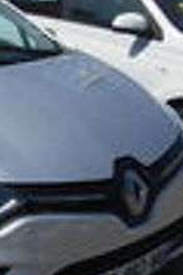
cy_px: 151
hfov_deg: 18.1
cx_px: -23
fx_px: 550
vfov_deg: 28.1
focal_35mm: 72
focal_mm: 5.5
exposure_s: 1/1250
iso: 80
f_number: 3.6
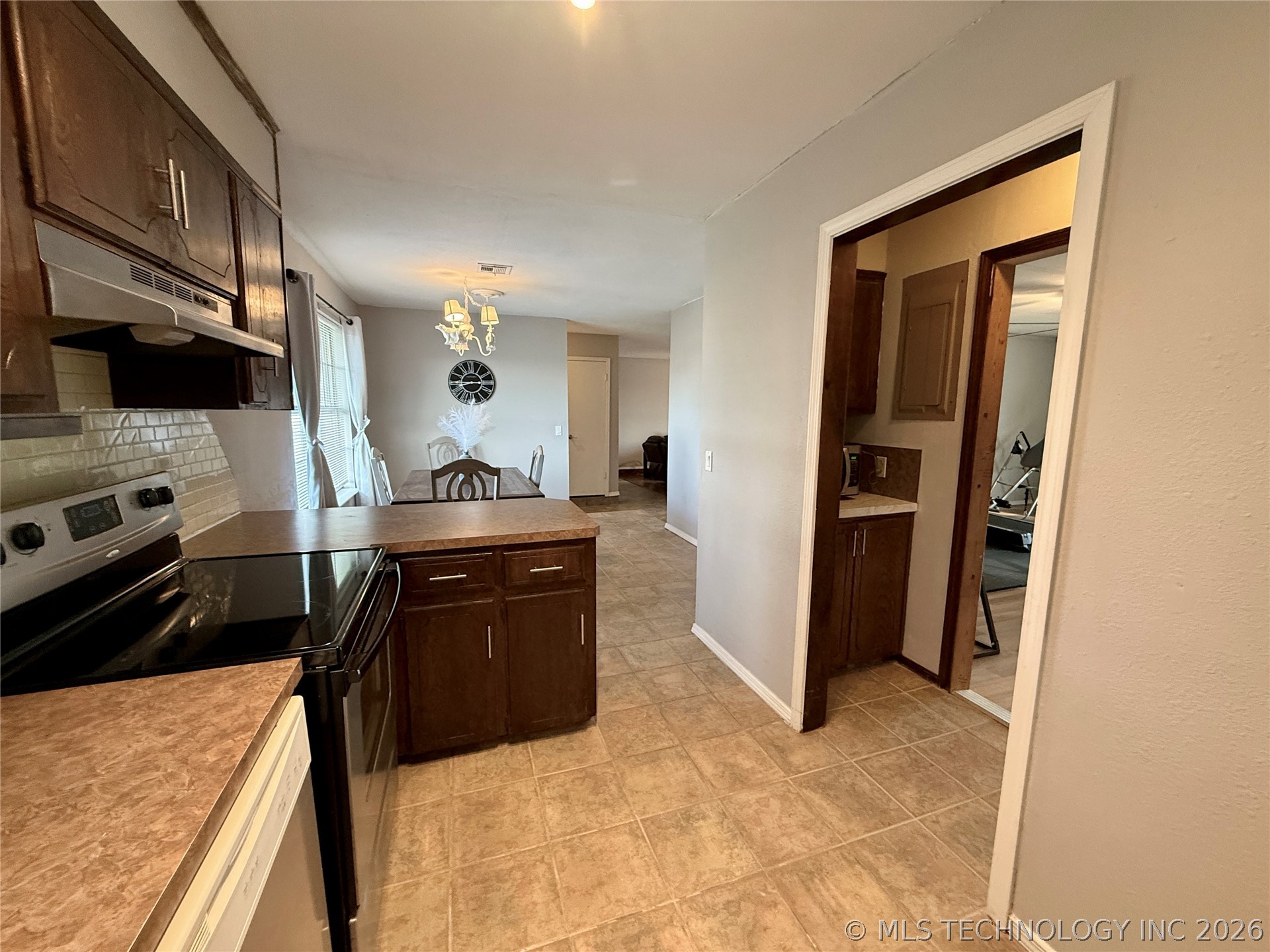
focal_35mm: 14
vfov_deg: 85.7
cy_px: 476
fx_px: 514
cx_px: 635
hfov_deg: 102.1
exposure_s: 1/60
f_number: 2.2
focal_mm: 2.22
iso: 320
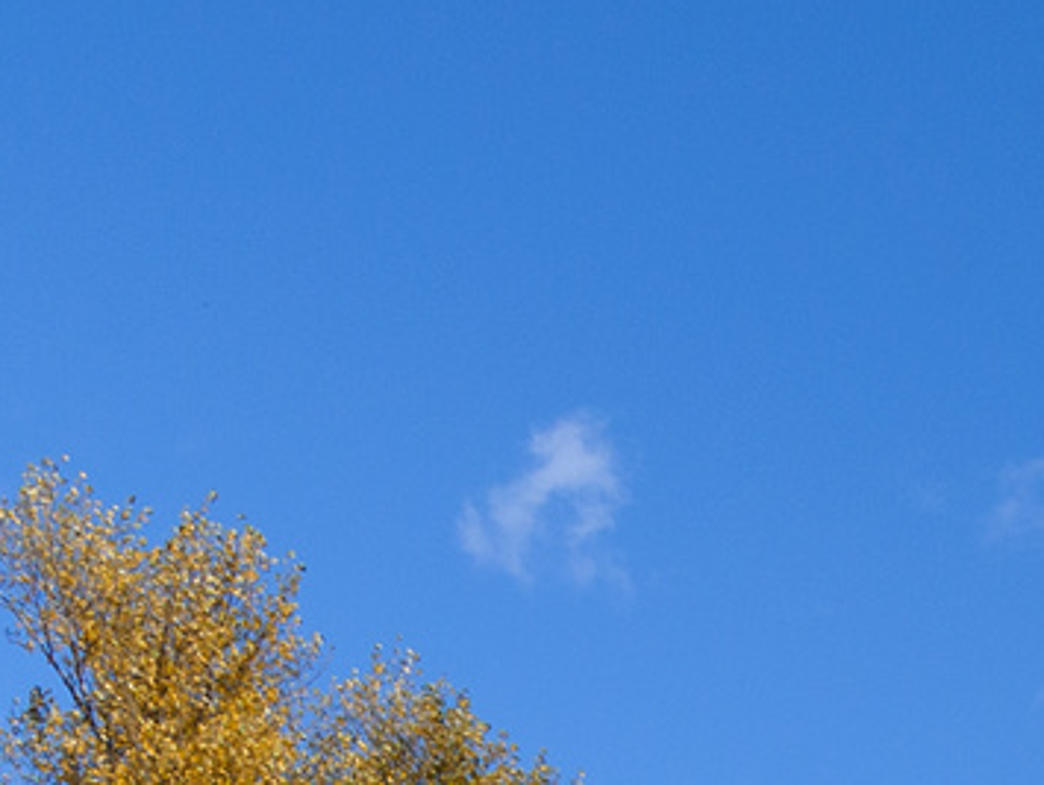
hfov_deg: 11.3
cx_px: 1985
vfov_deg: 8.6
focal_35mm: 161
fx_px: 4861
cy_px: 1688
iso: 200
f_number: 8
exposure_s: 1/800
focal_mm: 31
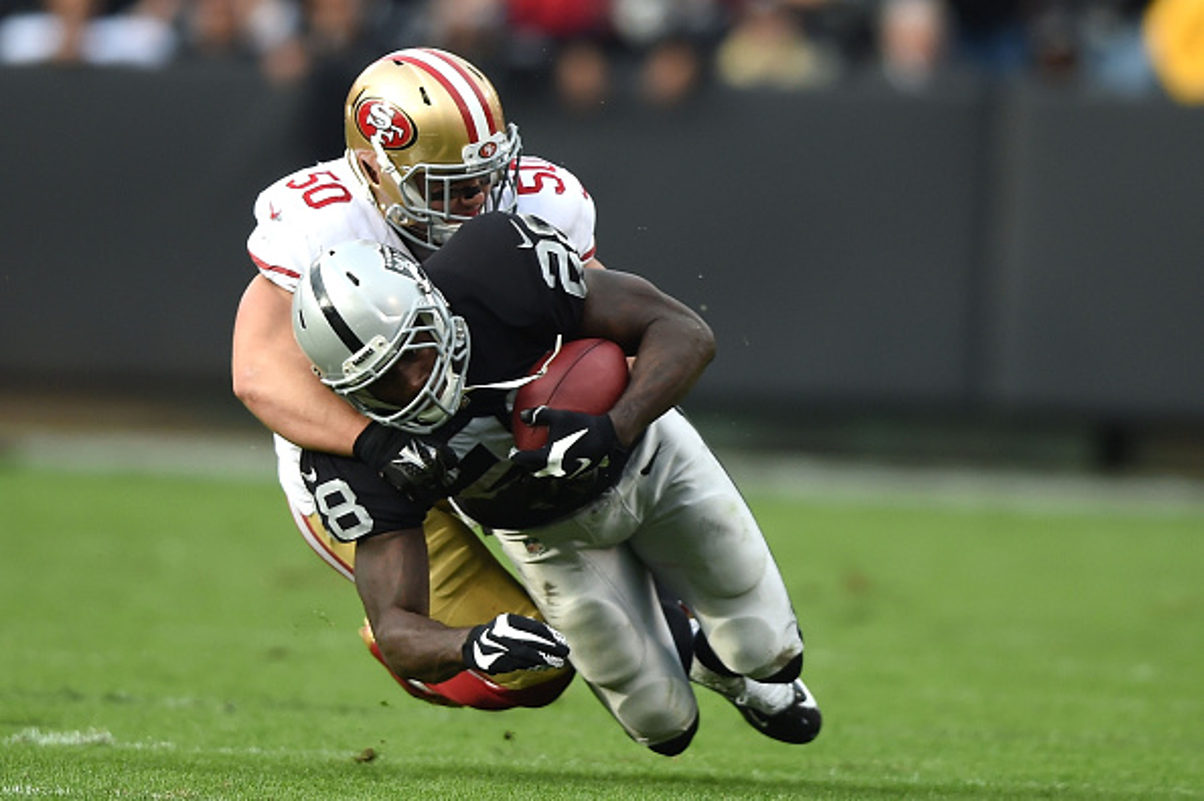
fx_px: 13366
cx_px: 602
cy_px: 400
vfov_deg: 3.4
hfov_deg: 5.2
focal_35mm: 400
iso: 800
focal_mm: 400
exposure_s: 1/5000
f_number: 2.8
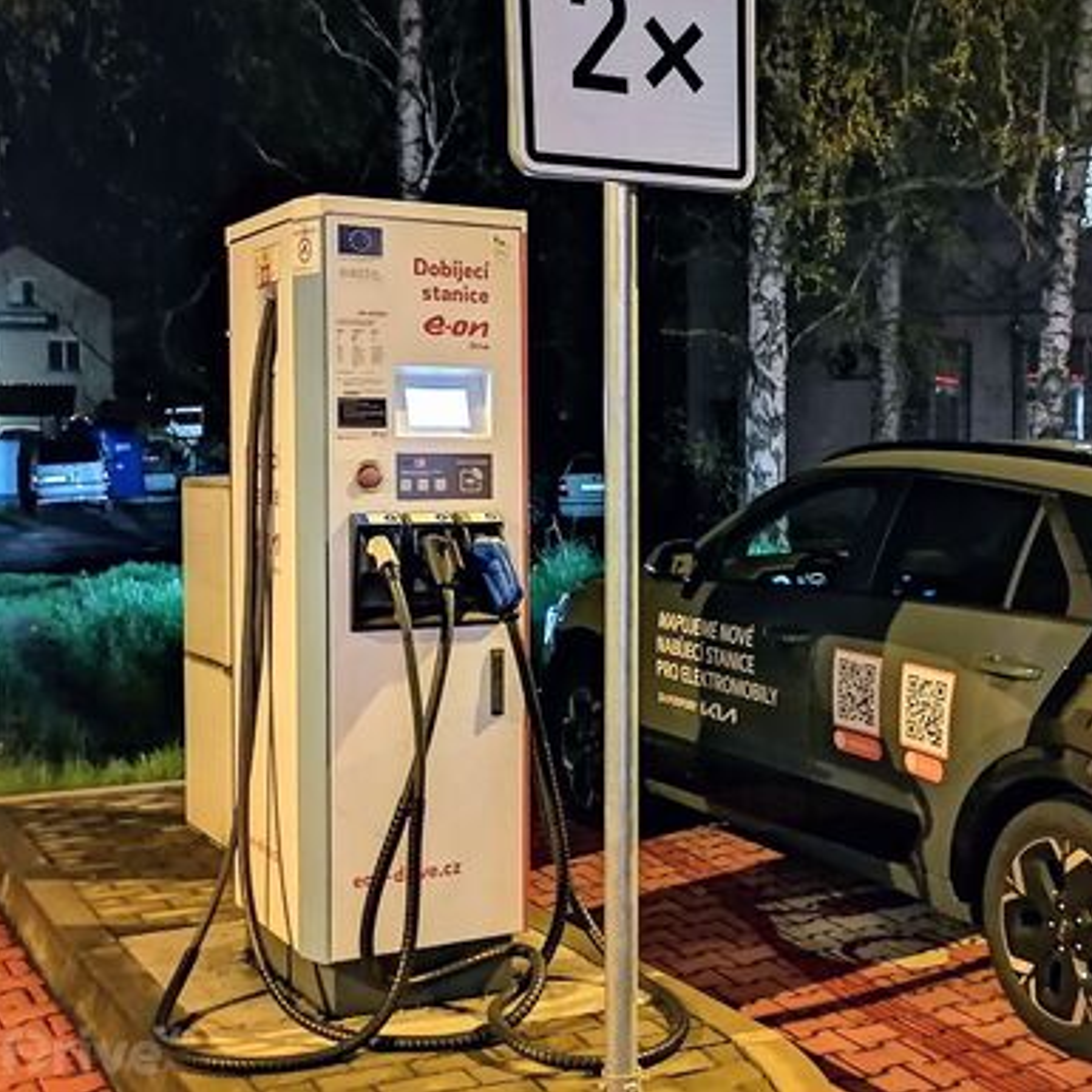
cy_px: 542
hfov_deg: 34.4
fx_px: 1749
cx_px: 720
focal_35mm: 49
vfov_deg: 34.7
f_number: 1.8
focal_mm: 5.3
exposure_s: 4
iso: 800
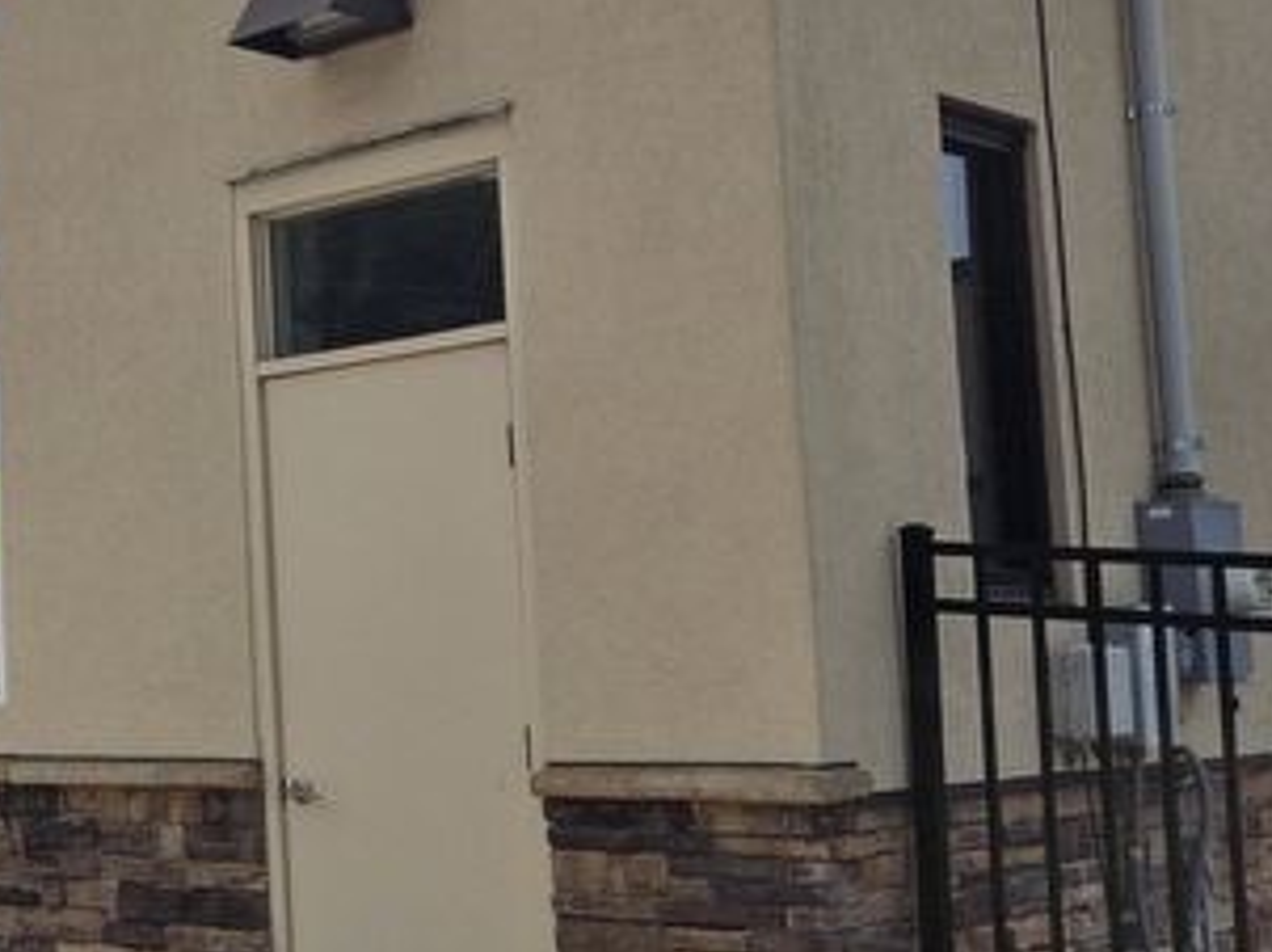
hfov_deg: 27.9
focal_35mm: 61
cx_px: -236
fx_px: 2240
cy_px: 505
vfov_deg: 24.0
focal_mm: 5.4
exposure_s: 1/3474
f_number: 1.8
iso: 25
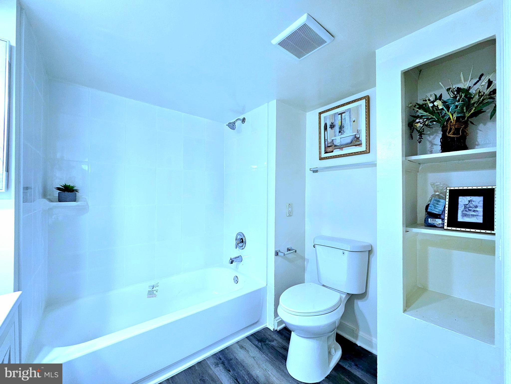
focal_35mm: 13
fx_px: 192
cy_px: 192
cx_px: 256
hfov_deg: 106.2
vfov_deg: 89.9
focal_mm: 2.2
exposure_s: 1/60.2
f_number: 2.2
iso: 160
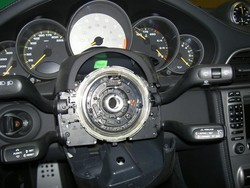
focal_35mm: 39
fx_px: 282
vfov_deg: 36.8
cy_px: 94
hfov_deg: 47.9
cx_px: 125
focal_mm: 8
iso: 100
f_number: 2.8
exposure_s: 1/60
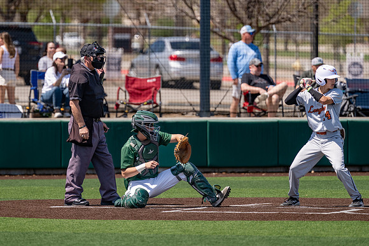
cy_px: 126
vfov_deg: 4.0
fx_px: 3513
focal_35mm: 343
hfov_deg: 6.0
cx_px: 147
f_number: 4
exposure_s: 1/3200
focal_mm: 280
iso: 320
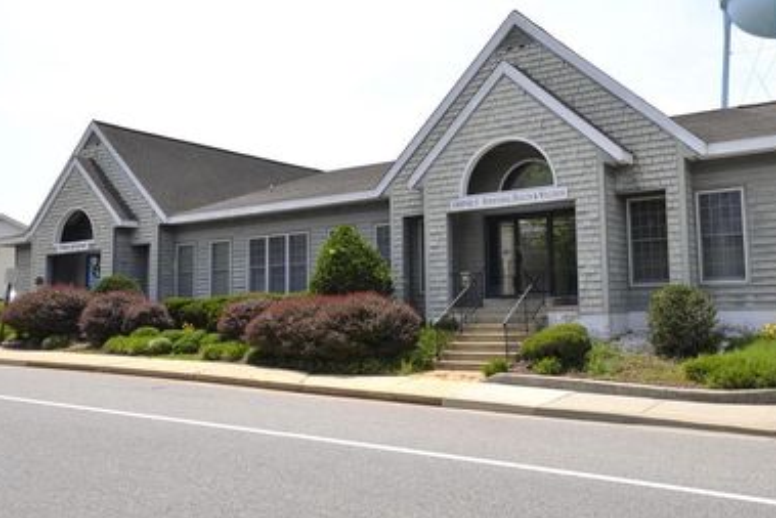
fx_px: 712
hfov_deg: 56.8
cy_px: 240
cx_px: 467
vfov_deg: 40.0
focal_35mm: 33
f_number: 9
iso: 100
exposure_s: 1/200
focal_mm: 25
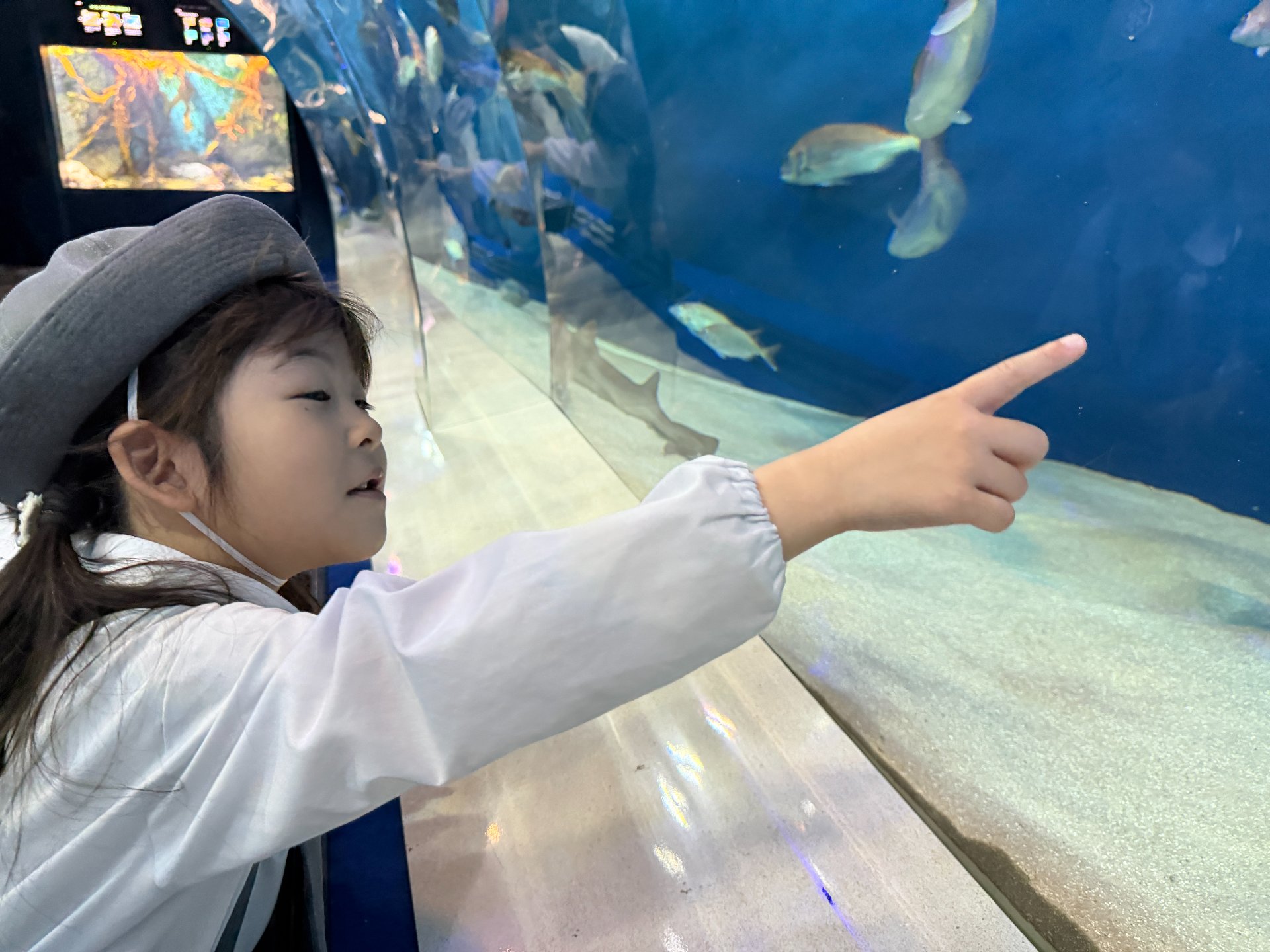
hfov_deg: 71.6
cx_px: 635
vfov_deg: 56.8
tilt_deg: -19.6
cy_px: 476
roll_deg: -1.7
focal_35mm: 24
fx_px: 881
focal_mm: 6.76
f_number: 1.78
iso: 800
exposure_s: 1/40
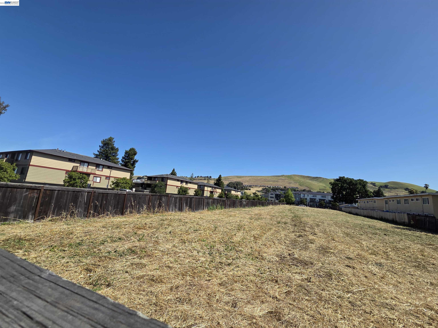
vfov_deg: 89.9
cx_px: 219
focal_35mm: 13
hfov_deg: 106.2
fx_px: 164
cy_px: 164
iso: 50
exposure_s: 1/2456
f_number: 2.2
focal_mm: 2.2
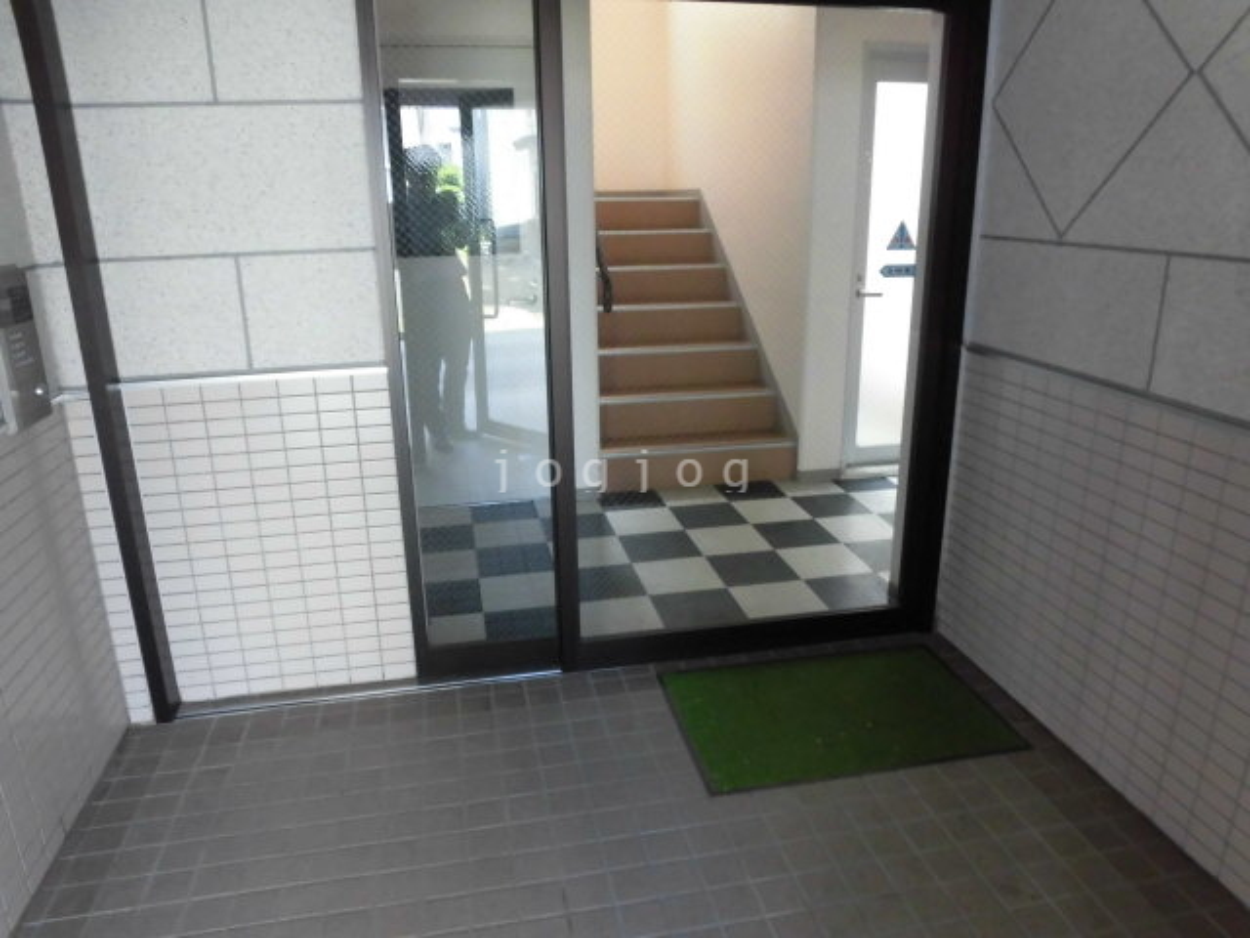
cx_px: 625
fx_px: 867
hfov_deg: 71.6
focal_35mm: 24
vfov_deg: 56.8
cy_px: 469
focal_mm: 4.3
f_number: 3.1
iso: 250
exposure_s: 1/40
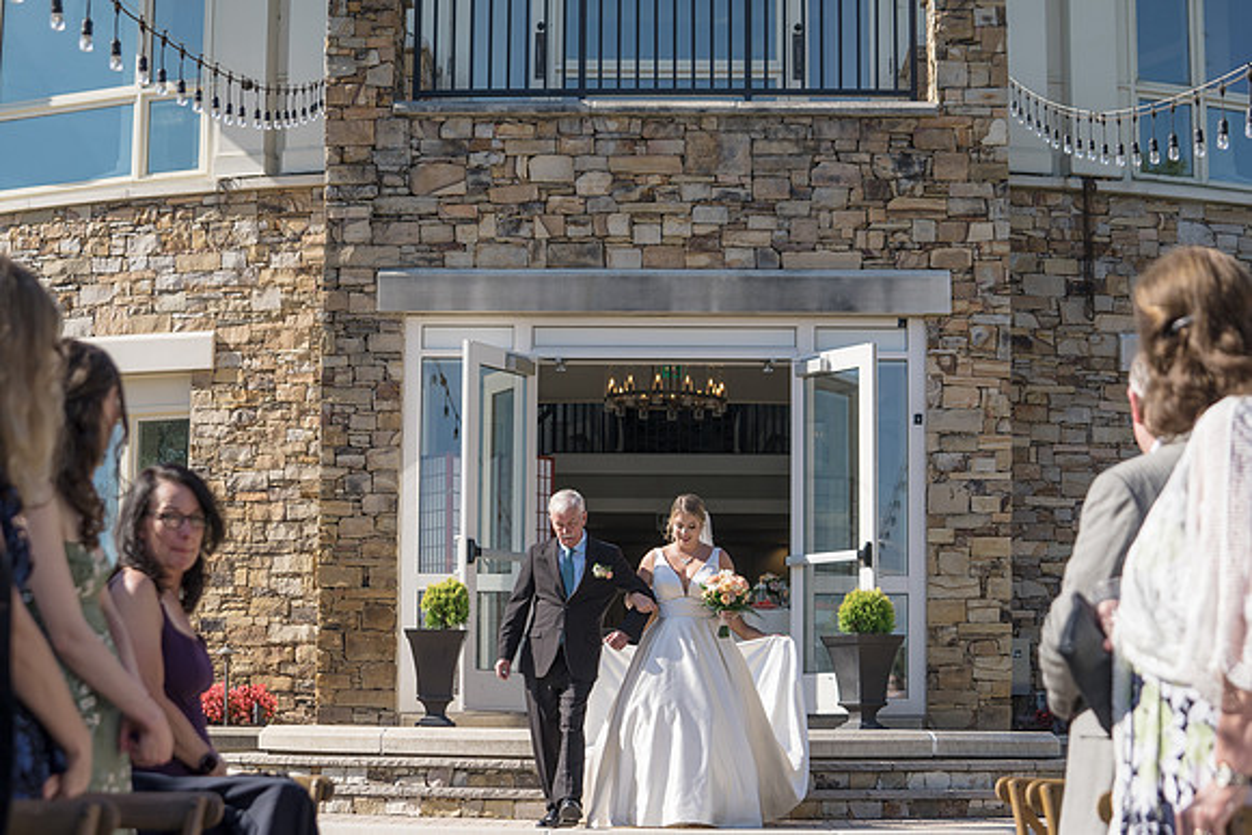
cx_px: 644
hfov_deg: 27.0
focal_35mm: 75
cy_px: 444
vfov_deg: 18.2
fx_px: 2608
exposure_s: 1/800
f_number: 4
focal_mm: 70
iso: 100
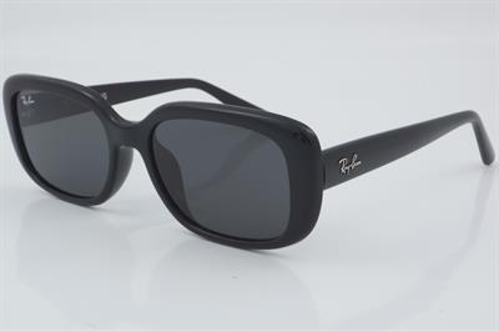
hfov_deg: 27.0
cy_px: 166
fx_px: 1039
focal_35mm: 75
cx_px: 250
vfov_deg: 18.2
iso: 100
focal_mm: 50
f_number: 32
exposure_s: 1/3
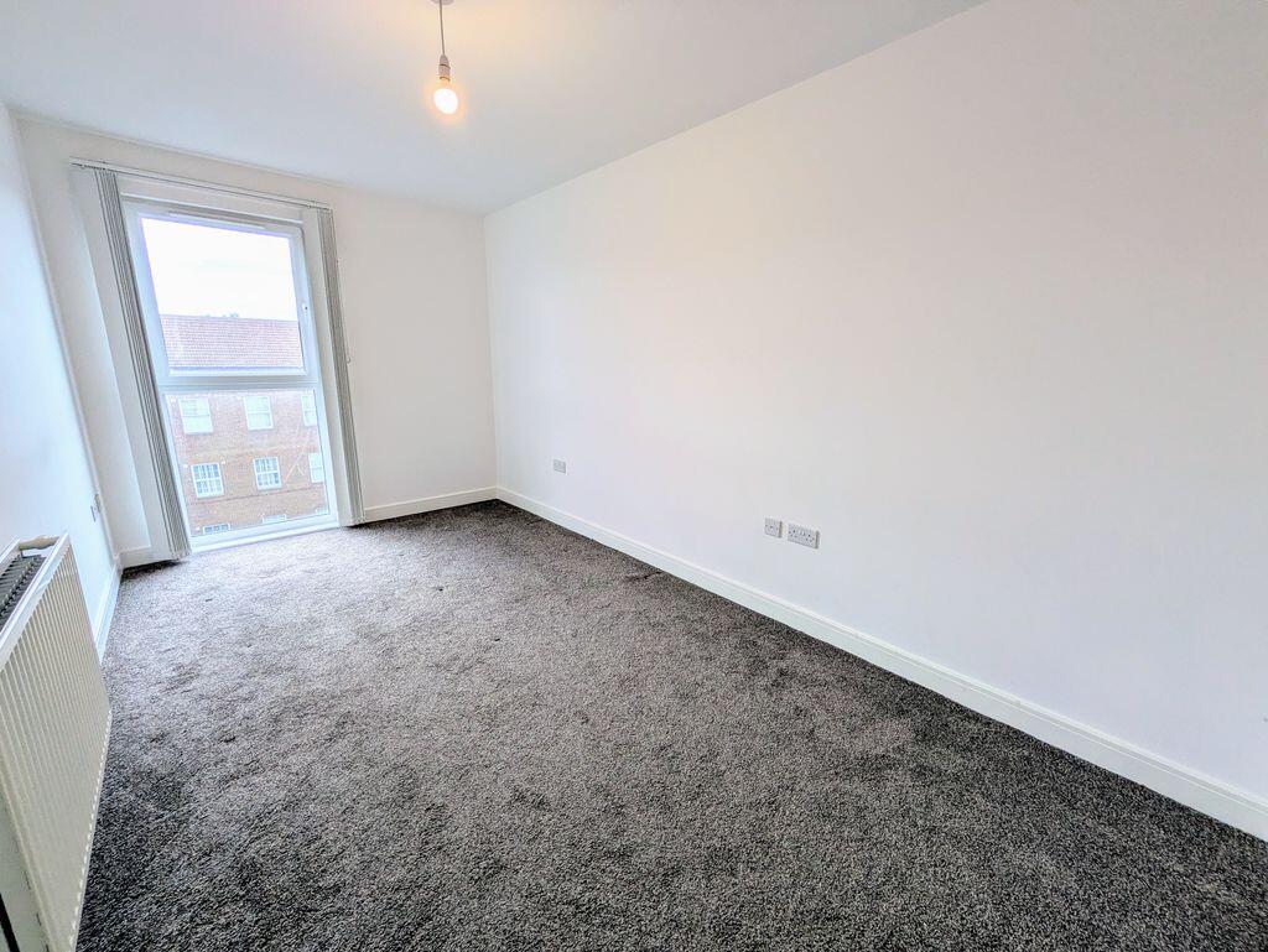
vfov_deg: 85.7
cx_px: 634
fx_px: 513
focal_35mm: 14
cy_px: 476
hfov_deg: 102.0
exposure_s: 1/100
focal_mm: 1.83
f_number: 2.2
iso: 44
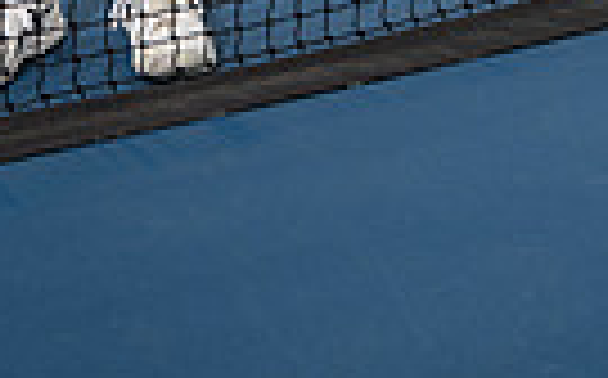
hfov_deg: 21.7
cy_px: -531
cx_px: 144
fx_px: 1572
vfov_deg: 11.4
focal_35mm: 95
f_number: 5.6
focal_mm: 28
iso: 100
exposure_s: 1/250
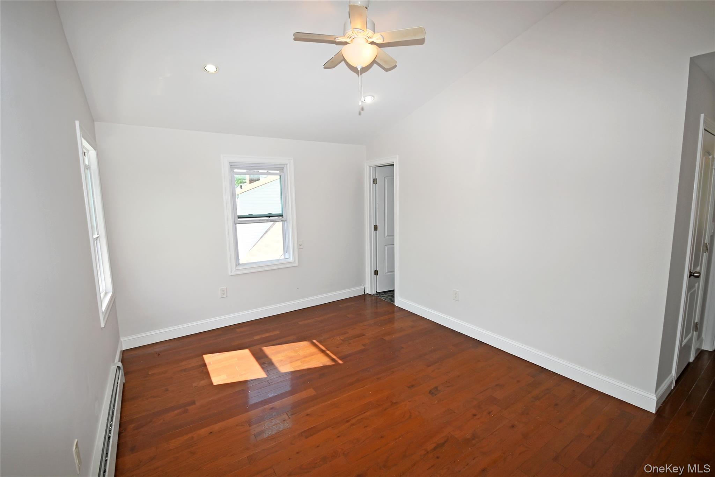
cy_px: 238
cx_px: 358
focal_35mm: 15
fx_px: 298
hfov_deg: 100.4
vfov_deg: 77.3
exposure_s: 1/125
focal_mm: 10
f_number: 5.6
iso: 180
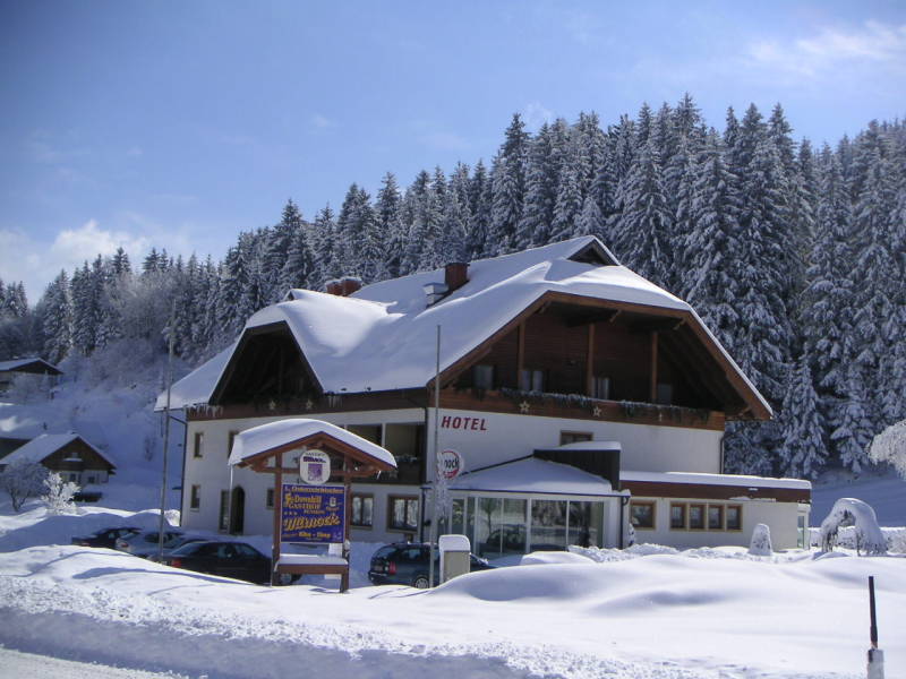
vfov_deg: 31.5
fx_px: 1204
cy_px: 340
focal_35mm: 46
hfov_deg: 41.2
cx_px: 453
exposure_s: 1/350
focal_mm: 7.2
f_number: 6.7
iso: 50
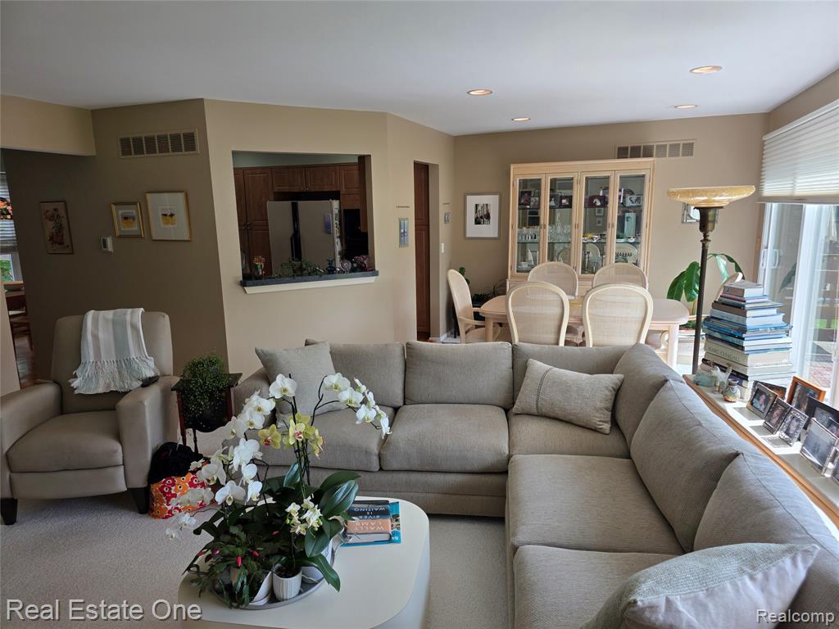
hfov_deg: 73.9
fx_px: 557
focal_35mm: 23
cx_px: 420
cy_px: 314
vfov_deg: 58.9
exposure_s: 1/120
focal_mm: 6.3
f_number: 1.7
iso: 16
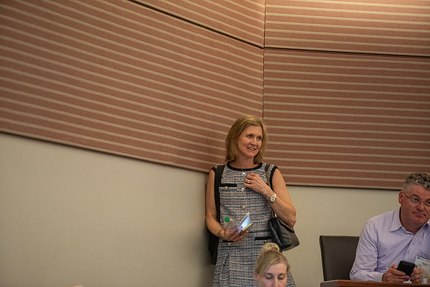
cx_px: 215
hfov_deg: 10.3
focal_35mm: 200
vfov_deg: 6.9
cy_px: 144
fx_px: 2395
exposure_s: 1/200
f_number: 3.2
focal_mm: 200
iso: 2000
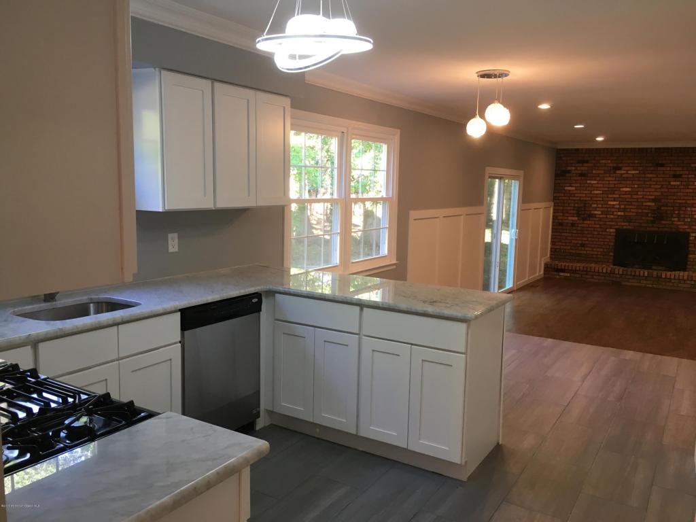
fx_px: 583
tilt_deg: -7.0
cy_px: 261
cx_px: 348
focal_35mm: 29
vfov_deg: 48.2
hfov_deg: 61.7
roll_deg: -1.4
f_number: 2.2
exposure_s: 1/30
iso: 64
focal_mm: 4.15
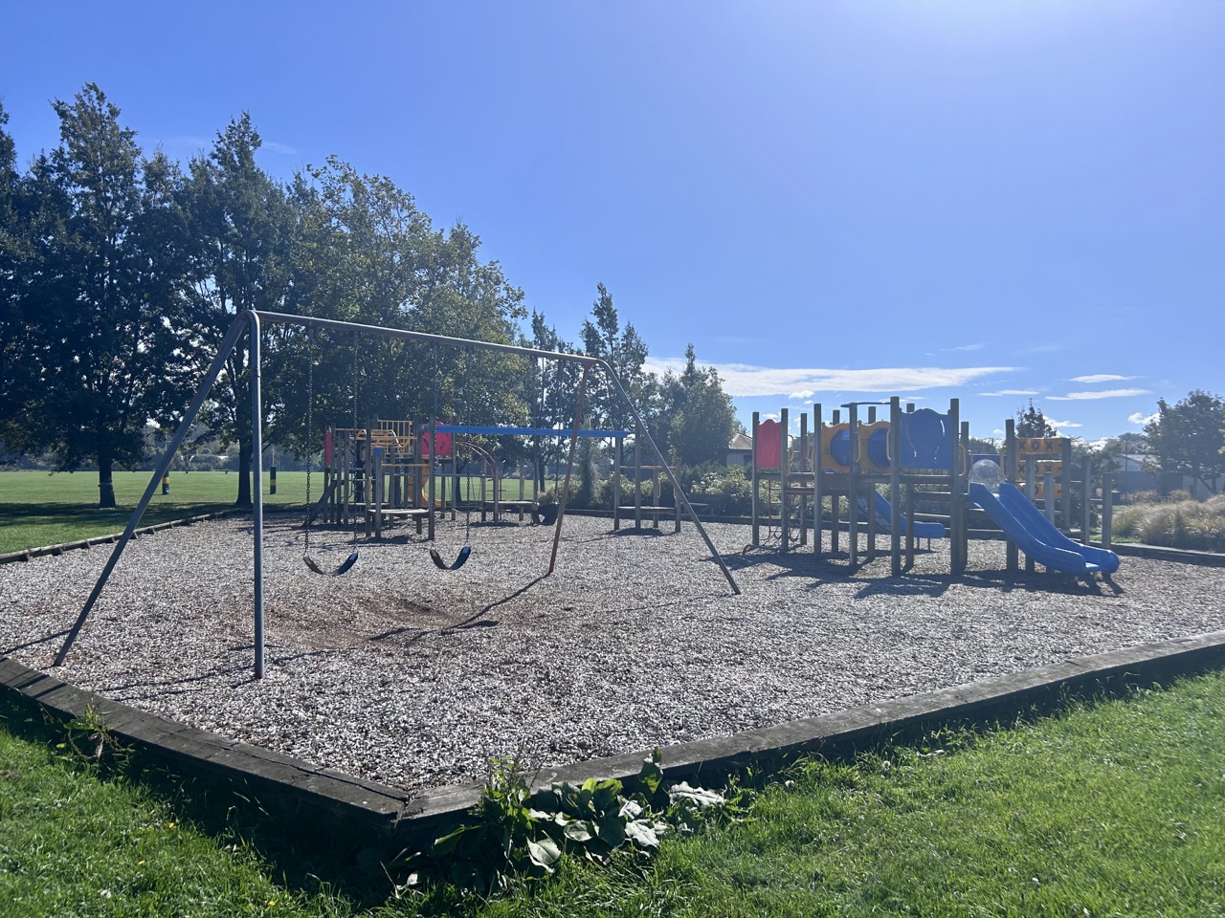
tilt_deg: +0.6
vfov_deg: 53.1
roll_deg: -0.3
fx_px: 920
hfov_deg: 67.3
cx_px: 612
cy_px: 459
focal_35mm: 26
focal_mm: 5.7
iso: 50
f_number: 1.5
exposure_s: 1/7463
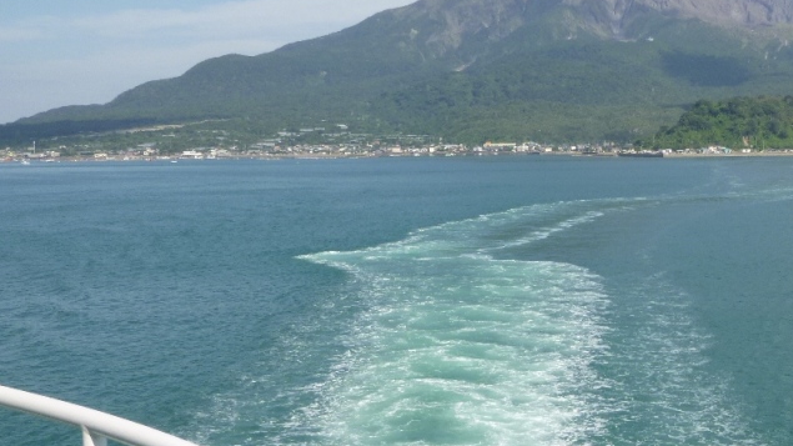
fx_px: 1219
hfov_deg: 35.2
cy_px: 271
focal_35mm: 58
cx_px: 599
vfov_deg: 20.7
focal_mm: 5.9
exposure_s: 1/500
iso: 100
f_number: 4.3
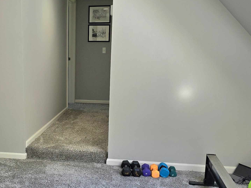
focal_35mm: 49
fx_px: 355
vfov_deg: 29.5
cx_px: 62
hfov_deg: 37.9
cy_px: 124
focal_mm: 6.3
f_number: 1.7
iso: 50
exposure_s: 1/120
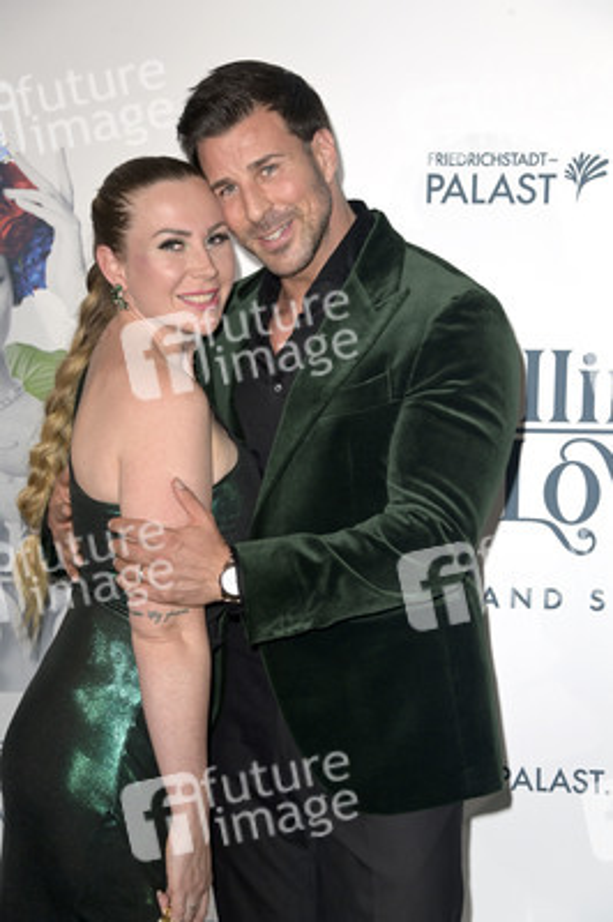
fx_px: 2175
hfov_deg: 16.0
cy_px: 461
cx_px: 306
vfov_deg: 23.9
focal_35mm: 85
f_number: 5.6
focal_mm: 85
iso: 640
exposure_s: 1/250
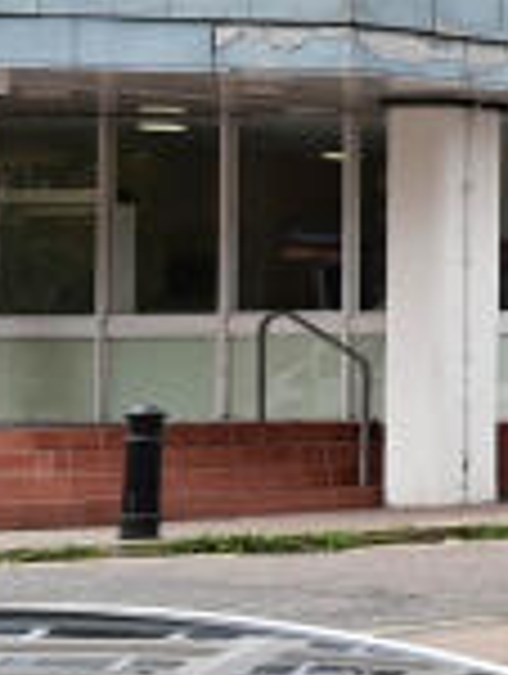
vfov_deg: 14.2
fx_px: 2302
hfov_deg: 7.1
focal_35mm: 118
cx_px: 2279
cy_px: -646
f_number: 5.6
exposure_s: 1/800
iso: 400
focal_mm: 18
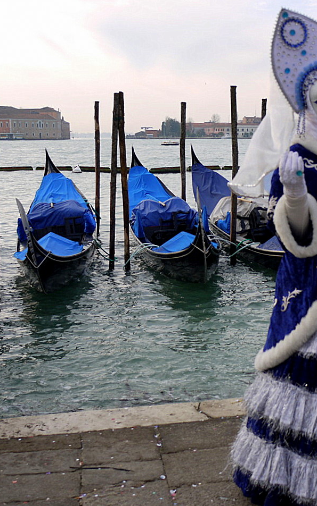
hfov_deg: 22.2
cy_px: 253
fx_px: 788
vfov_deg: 35.7
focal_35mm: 57
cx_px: 285
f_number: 4.5
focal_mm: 20
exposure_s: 1/320
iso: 100
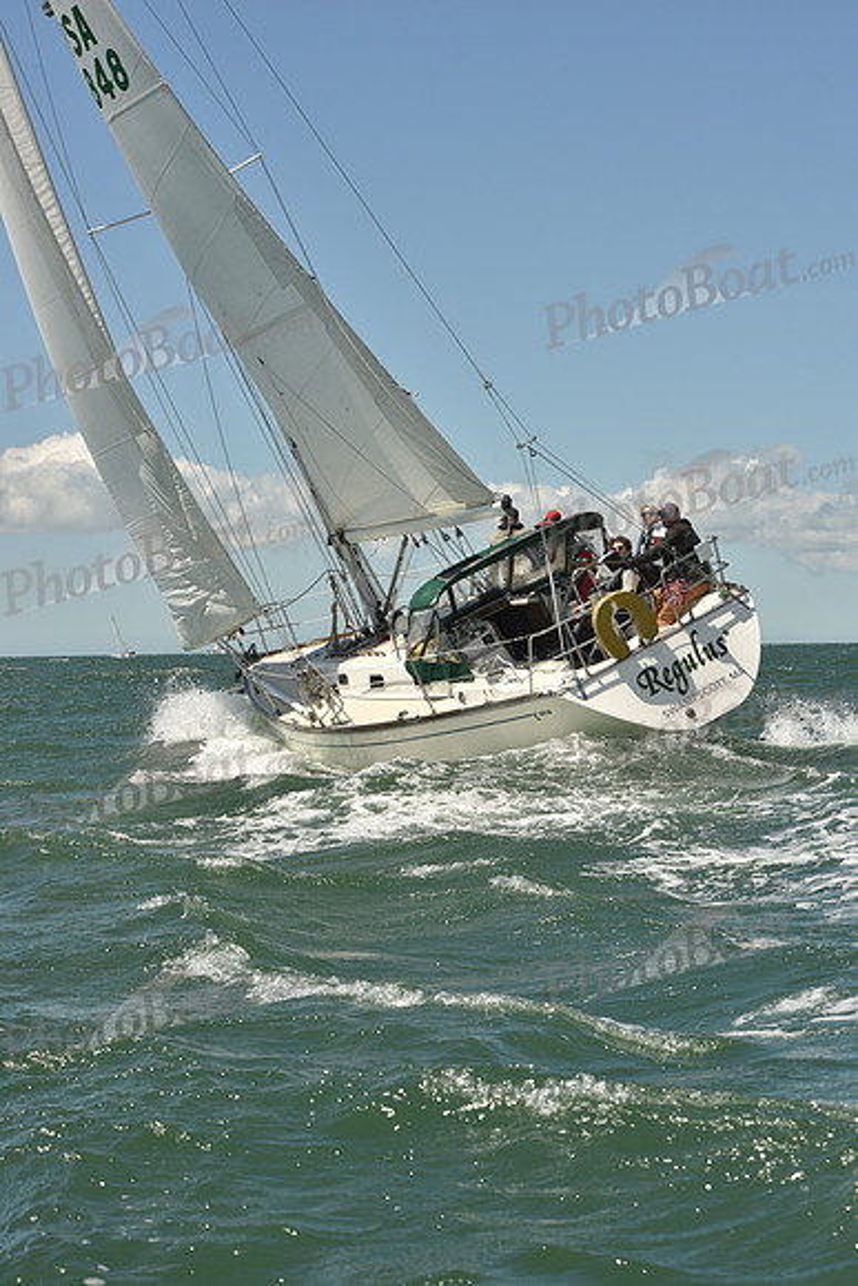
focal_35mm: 85
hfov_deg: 16.1
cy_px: 643
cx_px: 429
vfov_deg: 23.9
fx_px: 3037
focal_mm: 85
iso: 320
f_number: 11
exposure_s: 1/800
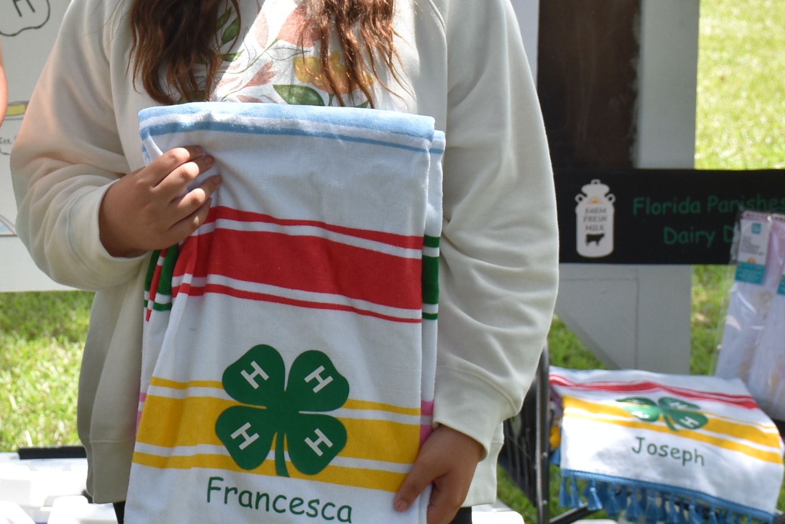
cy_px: 100
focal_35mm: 159
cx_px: 54
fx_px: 3467
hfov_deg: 12.8
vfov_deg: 8.6
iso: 200
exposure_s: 1/250
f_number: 8
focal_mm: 40
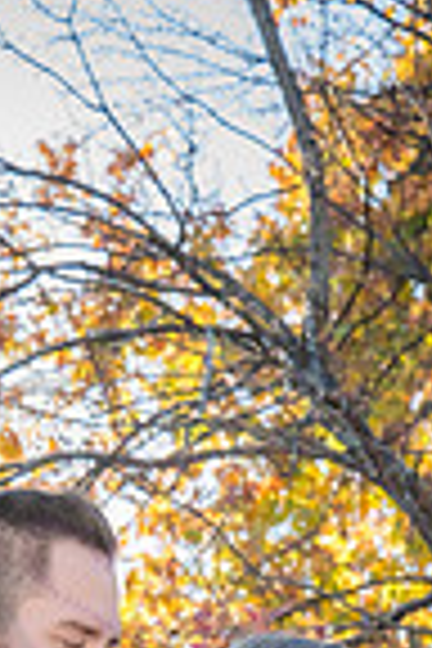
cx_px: 112
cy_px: 976
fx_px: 3942
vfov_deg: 9.2
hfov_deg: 6.3
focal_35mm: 219
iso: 640
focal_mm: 70
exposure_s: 1/160
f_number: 10
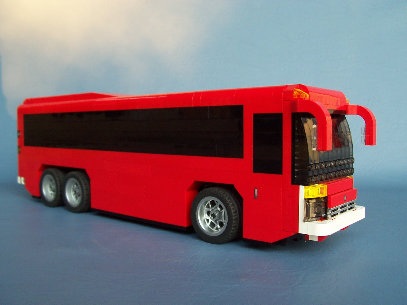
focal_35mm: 37
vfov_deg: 38.7
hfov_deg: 50.1
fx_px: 435
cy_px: 152
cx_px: 204
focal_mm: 5.6
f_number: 2.8
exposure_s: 1/30
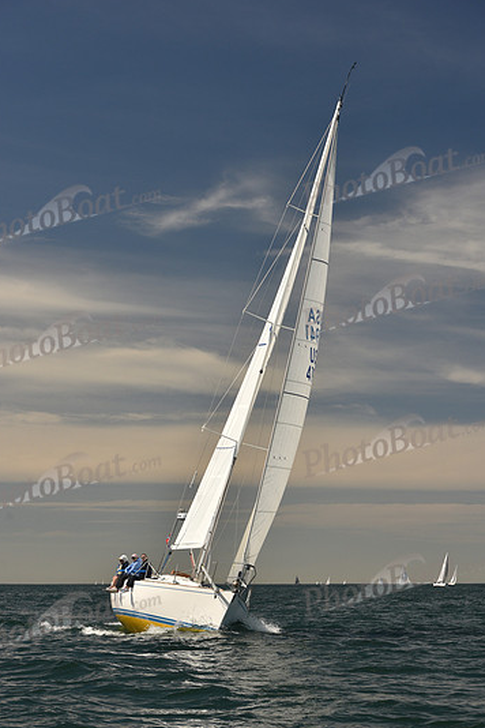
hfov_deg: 17.9
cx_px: 232
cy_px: 391
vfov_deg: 26.6
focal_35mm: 76
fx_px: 1536
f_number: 7.1
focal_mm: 70
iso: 250
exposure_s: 1/640
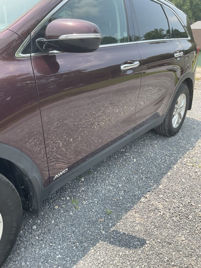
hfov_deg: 48.2
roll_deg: -0.6
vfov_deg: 61.7
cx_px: 100
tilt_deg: -24.8
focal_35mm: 29
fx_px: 225
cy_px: 134
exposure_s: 1/545
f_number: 1.8
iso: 16
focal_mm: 3
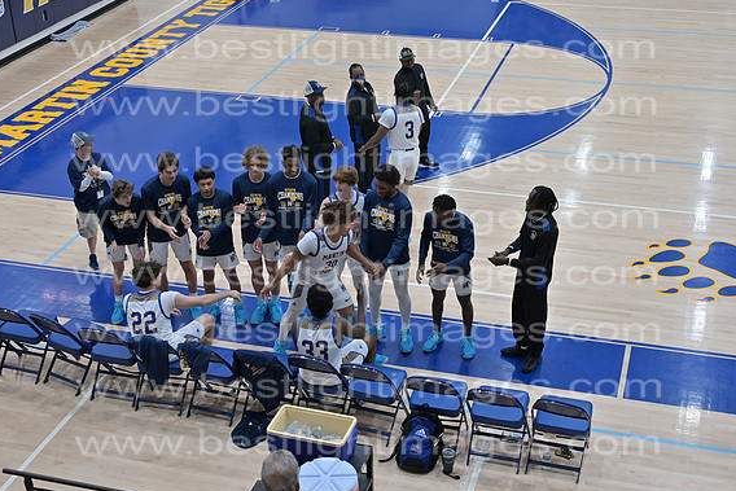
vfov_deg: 26.5
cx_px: 368
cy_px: 247
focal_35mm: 51
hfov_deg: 38.9
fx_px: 1043
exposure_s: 1/400
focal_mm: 50
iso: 3600
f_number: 4
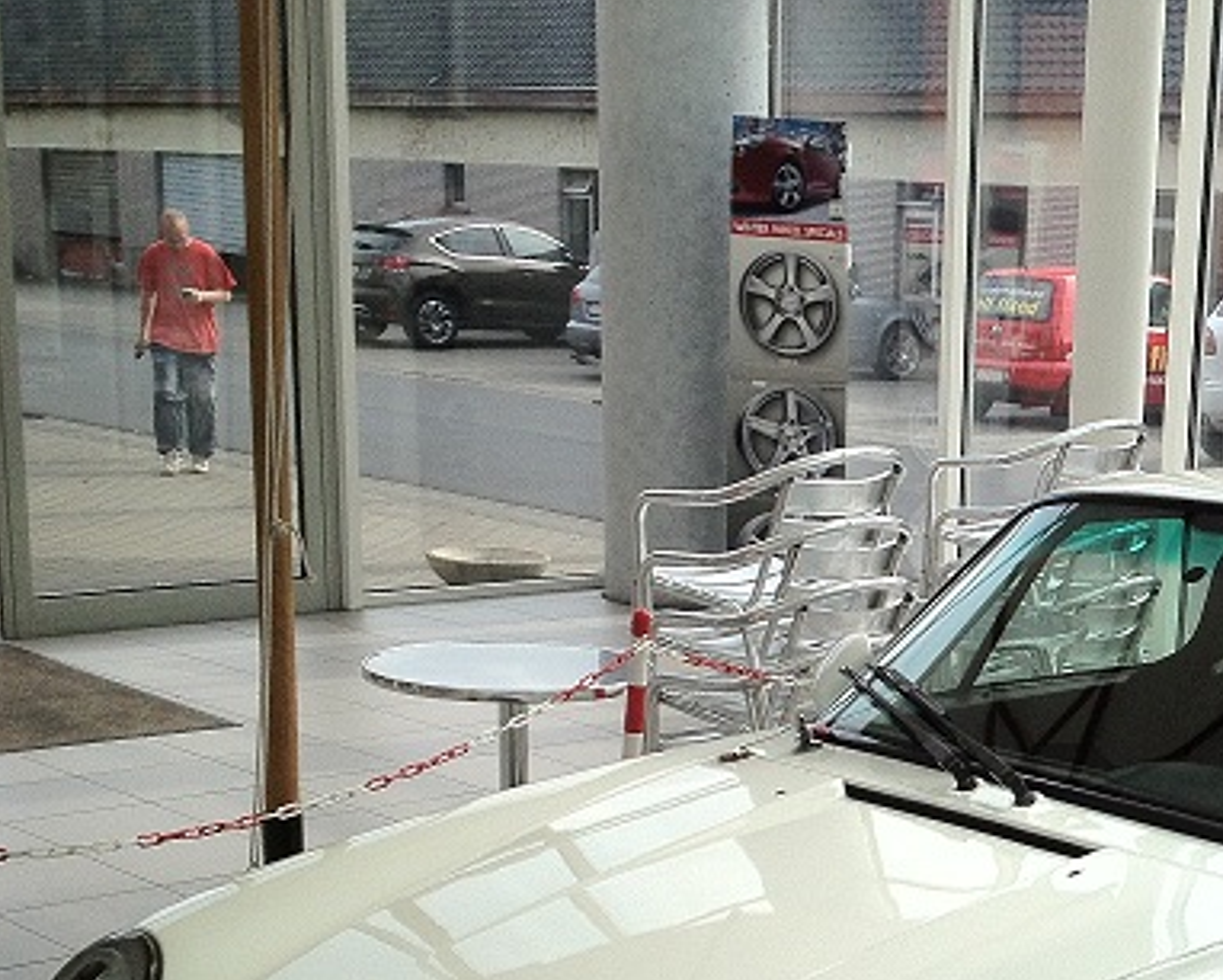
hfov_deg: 25.4
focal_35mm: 73
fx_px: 2644
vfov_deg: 20.5
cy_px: 890
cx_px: 1060
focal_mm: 4.28
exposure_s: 1/569
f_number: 2.4
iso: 64
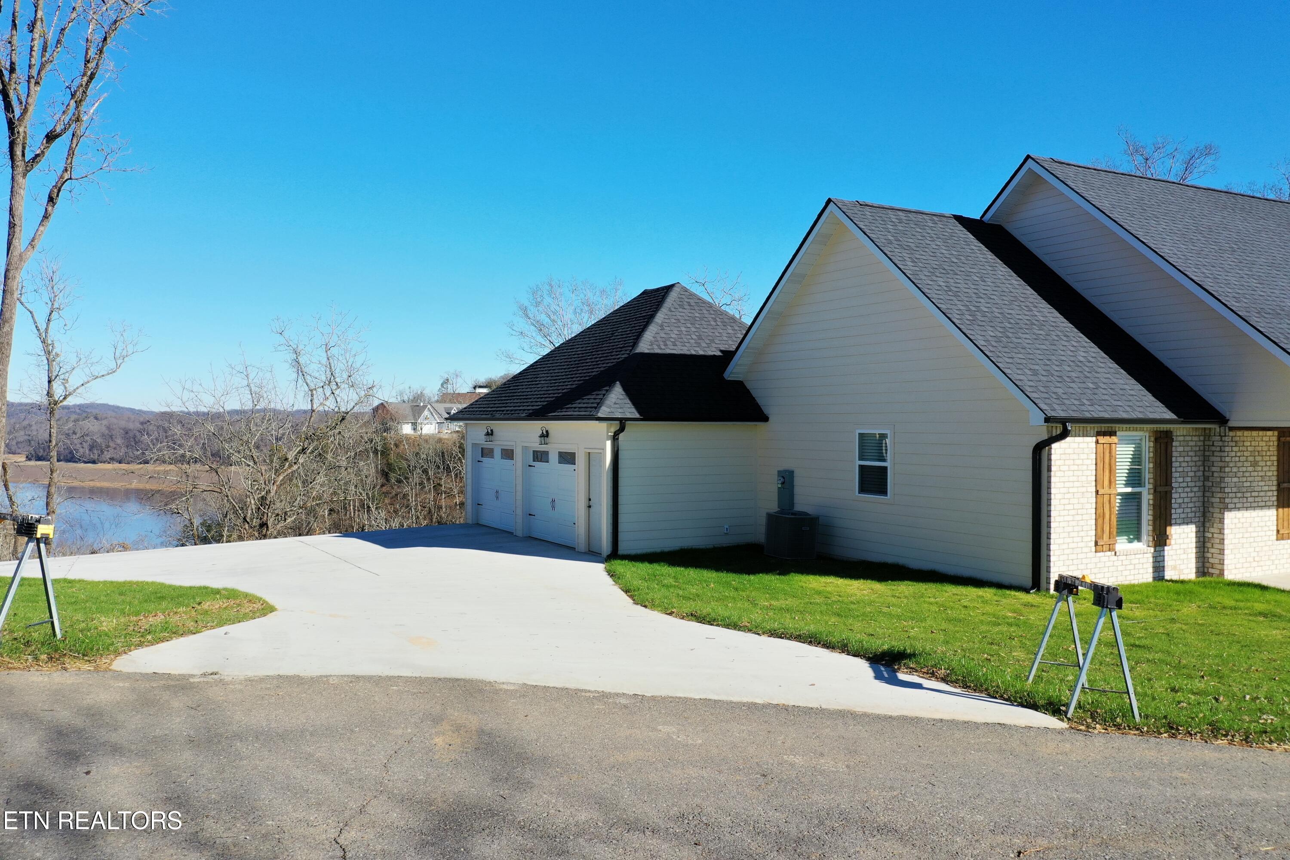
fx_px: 1003
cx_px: 645
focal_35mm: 28
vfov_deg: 46.4
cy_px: 430
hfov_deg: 65.5
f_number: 4.5
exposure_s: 1/160
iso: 100
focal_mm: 10.26
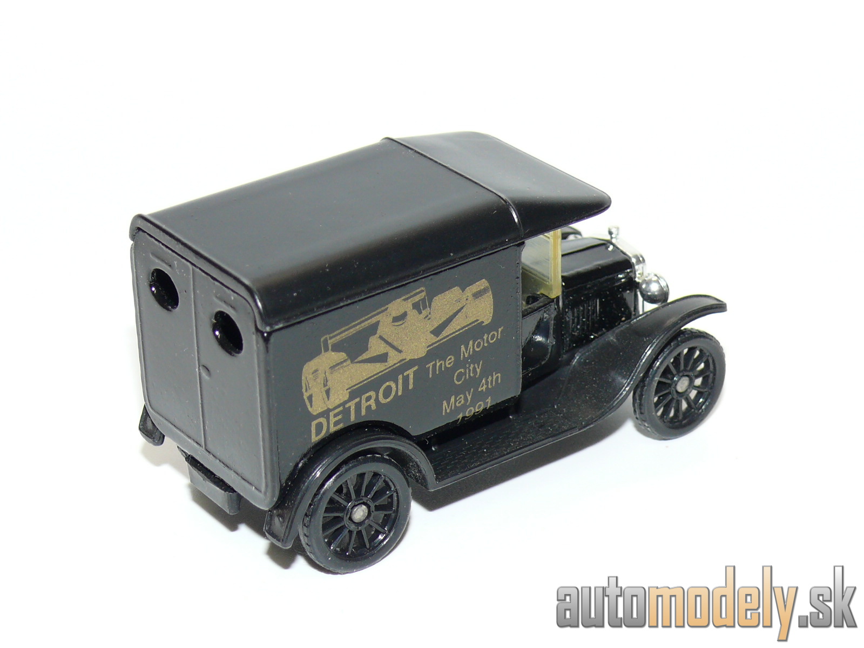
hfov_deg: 20.7
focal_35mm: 95
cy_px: 324
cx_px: 432
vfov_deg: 15.6
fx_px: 2371
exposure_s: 1/30
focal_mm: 12.9
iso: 100
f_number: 4
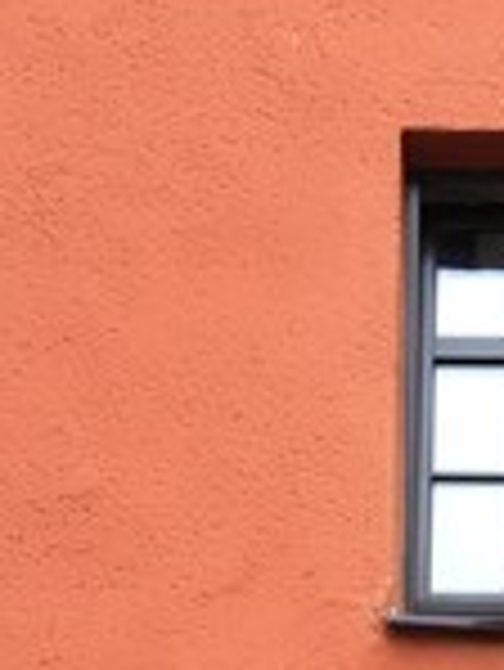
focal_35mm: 107
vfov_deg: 16.1
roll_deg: -0.5
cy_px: 1120
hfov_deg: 13.6
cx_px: 522
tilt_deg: +6.2
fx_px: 2074
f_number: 2.2
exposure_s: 1/33
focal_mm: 4.15
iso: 32
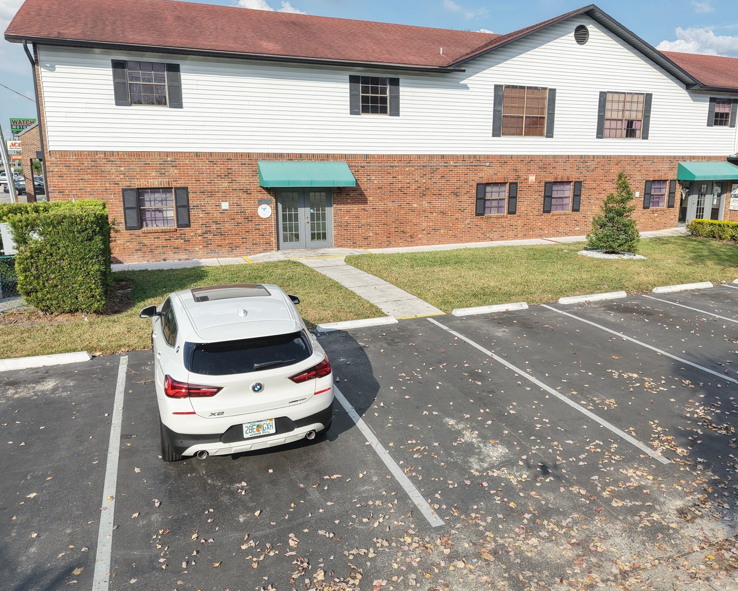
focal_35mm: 27
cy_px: 276
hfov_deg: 64.0
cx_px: 390
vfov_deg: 53.2
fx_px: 590
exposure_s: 1/4000
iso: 290
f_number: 1.8
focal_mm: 8.67
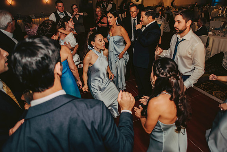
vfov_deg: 51.3
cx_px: 117
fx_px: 158
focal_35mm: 25
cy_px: 75
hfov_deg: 71.5
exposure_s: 1/100
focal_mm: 24
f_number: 2.8
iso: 800
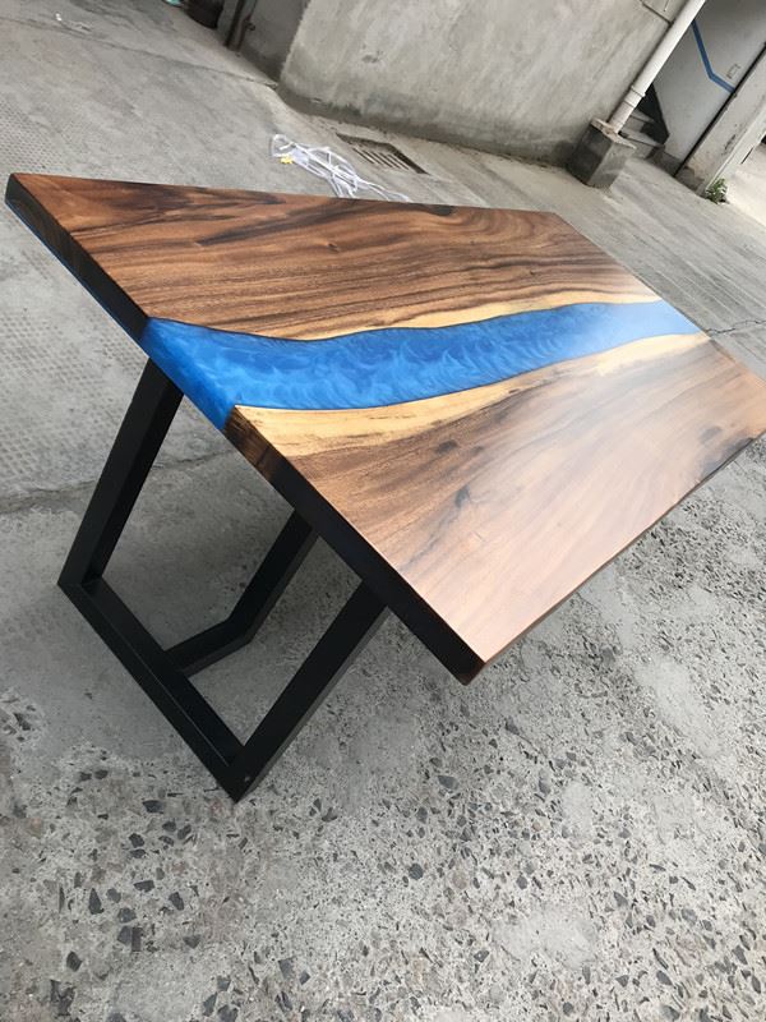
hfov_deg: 49.7
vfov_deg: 63.4
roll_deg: -34.0
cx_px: 383
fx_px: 826
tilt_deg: -33.6
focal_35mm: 28
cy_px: 511
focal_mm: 3.99
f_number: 1.8
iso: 20
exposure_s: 1/538
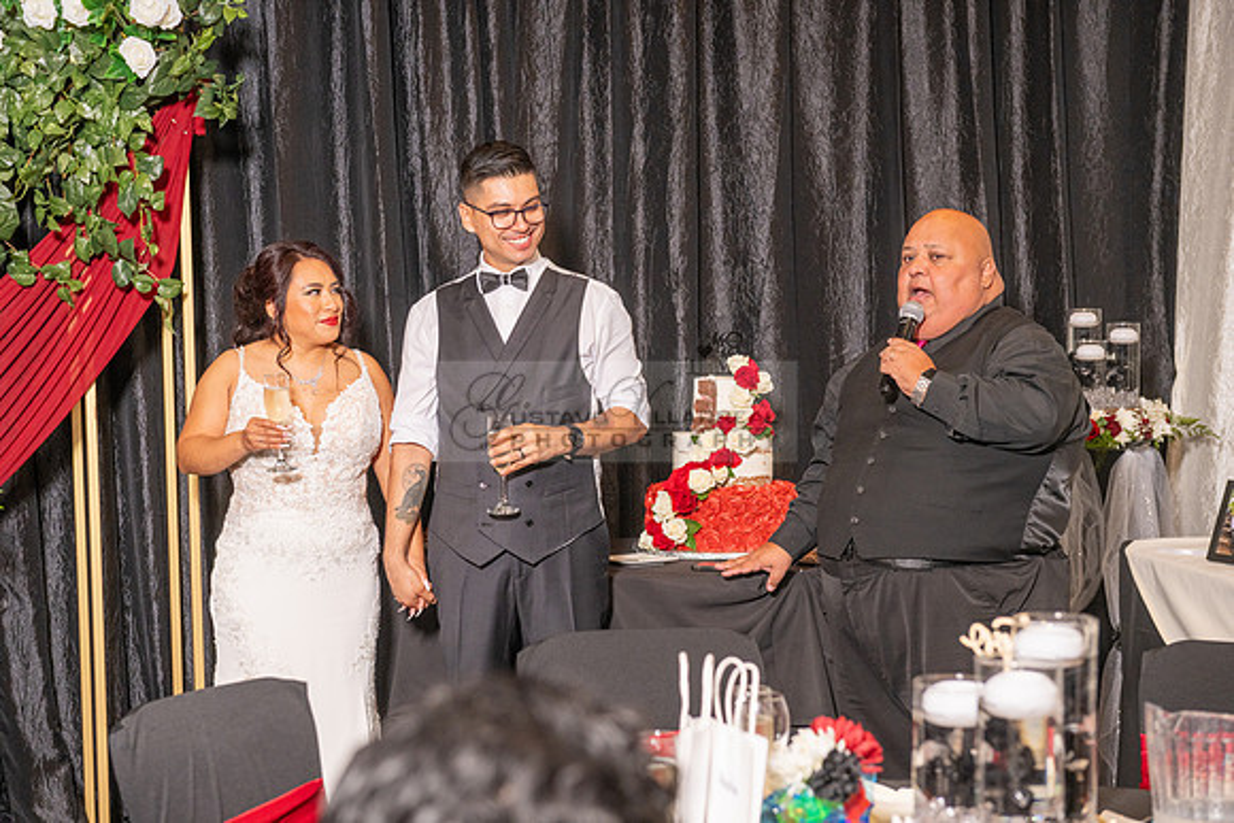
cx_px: 617
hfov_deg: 28.8
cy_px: 412
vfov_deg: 19.5
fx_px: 2400
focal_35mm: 70
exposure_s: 1/200
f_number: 5
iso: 800
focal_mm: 70
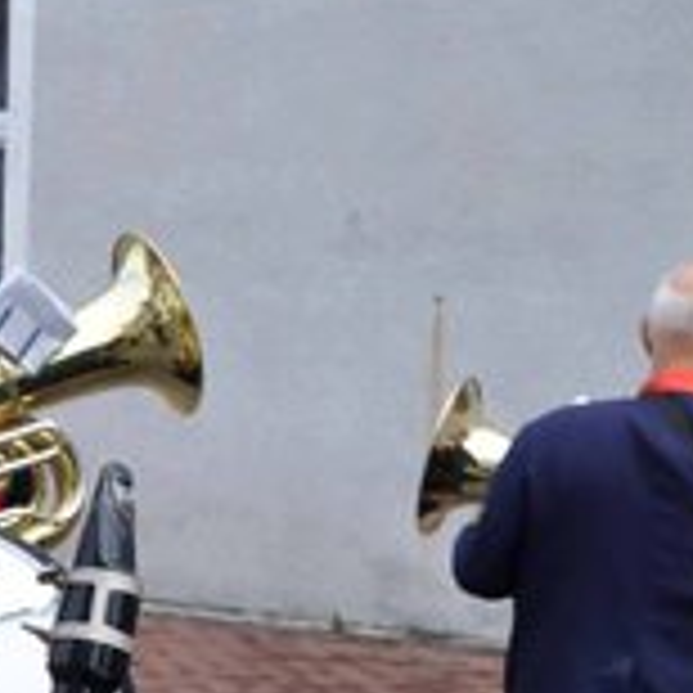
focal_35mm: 135
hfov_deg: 12.3
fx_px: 3053
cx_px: -374
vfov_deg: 12.5
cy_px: 909
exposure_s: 1/320
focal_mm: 25
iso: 200
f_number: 9
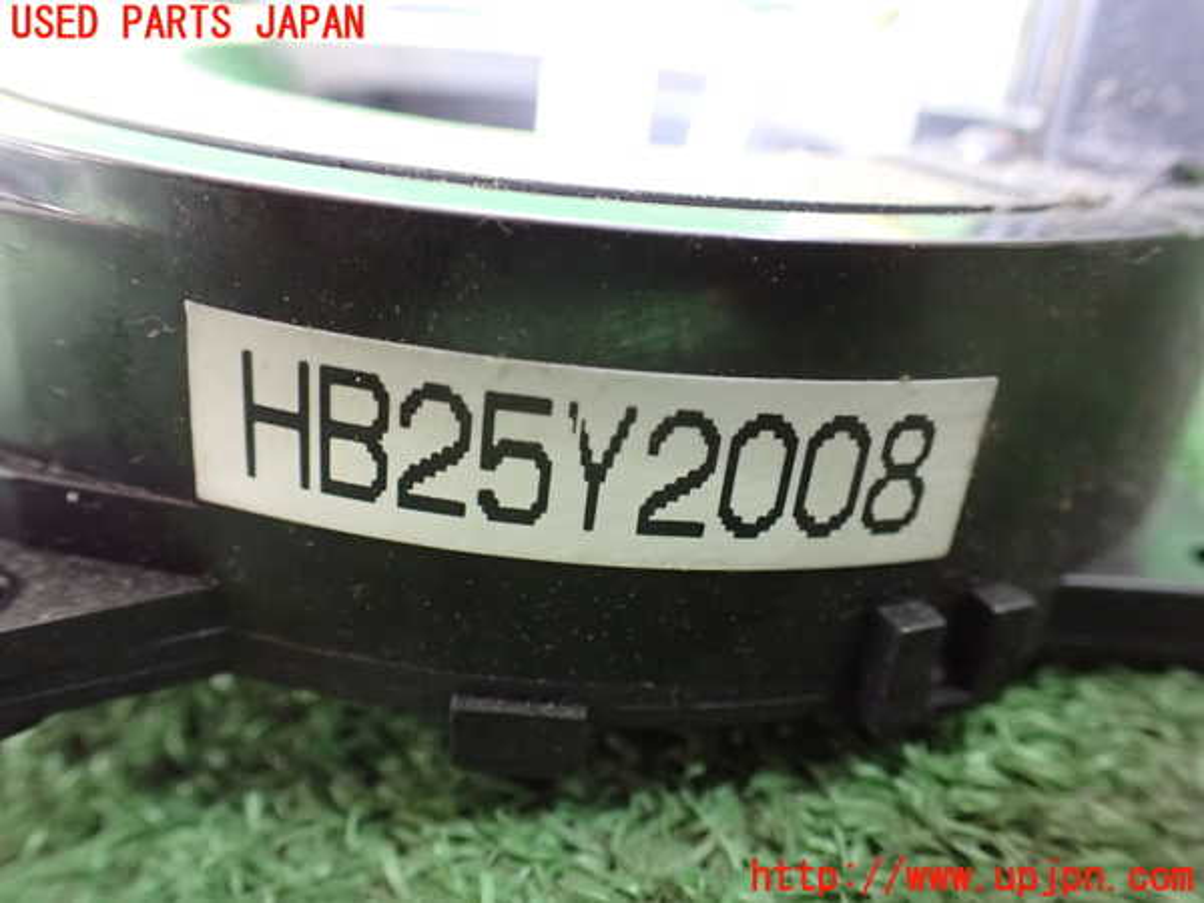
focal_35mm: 30
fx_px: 1043
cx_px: 602
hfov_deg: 60.0
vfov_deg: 46.8
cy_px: 452
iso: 1250
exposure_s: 1/30
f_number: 2.3
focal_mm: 5.4
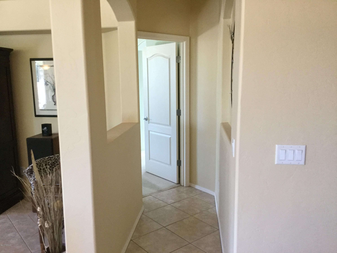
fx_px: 302
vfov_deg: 45.4
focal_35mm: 31
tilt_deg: -9.2
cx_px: 168
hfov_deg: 58.4
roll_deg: +0.9
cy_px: 126
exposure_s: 1/30
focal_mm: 3.3
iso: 125
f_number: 2.4
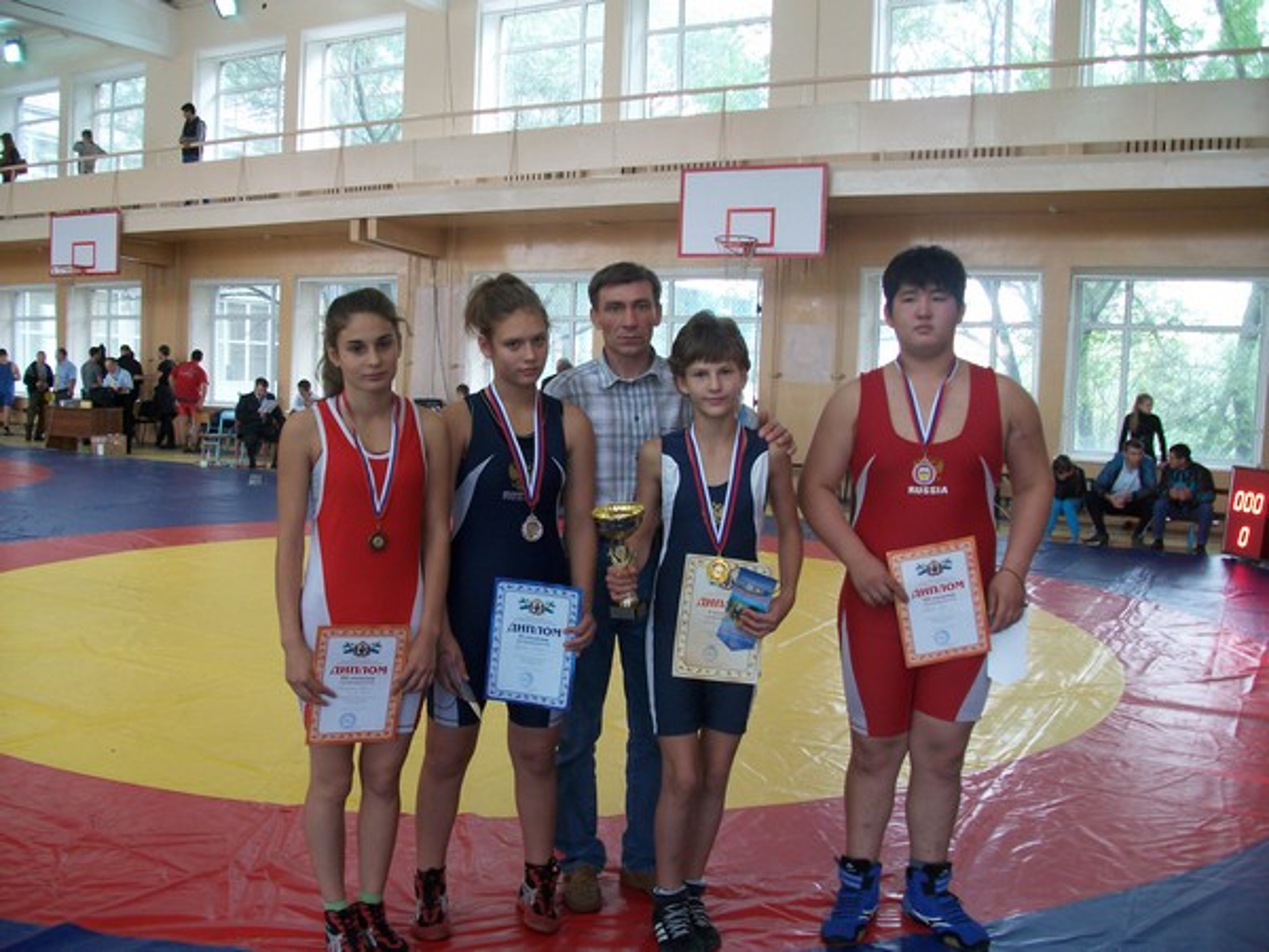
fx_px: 1136
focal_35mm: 31
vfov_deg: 45.4
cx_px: 634
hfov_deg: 58.4
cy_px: 476
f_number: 2.9
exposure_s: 1/40
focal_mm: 5.7
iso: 142
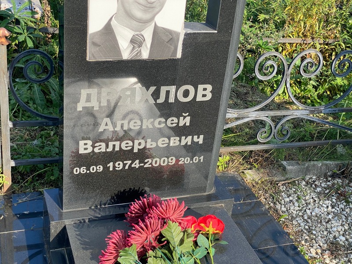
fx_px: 529
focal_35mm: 52
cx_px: 176
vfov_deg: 28.0
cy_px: 132
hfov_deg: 36.8
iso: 20
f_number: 2
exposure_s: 1/527
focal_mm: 6
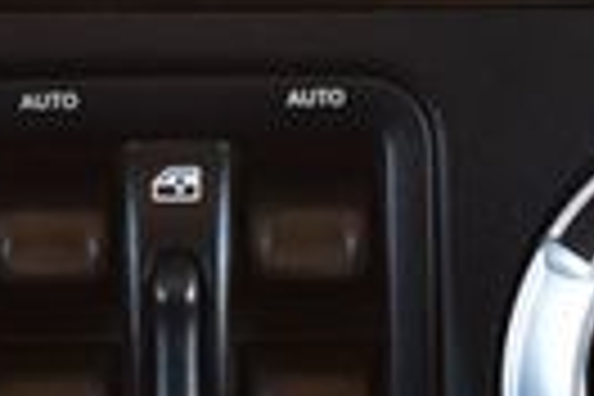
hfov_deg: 5.1
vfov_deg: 3.4
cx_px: 158
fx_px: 6623
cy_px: -171
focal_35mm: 401
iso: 400
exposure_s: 1/25
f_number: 7.1
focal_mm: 55
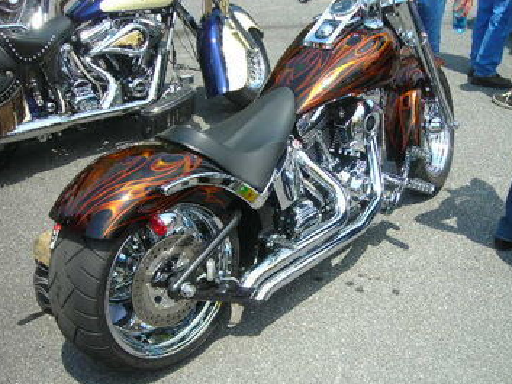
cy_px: 200
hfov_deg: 43.8
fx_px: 636
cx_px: 283
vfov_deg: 33.6
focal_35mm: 43
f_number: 3.2
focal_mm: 6.3
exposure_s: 1/387
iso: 50
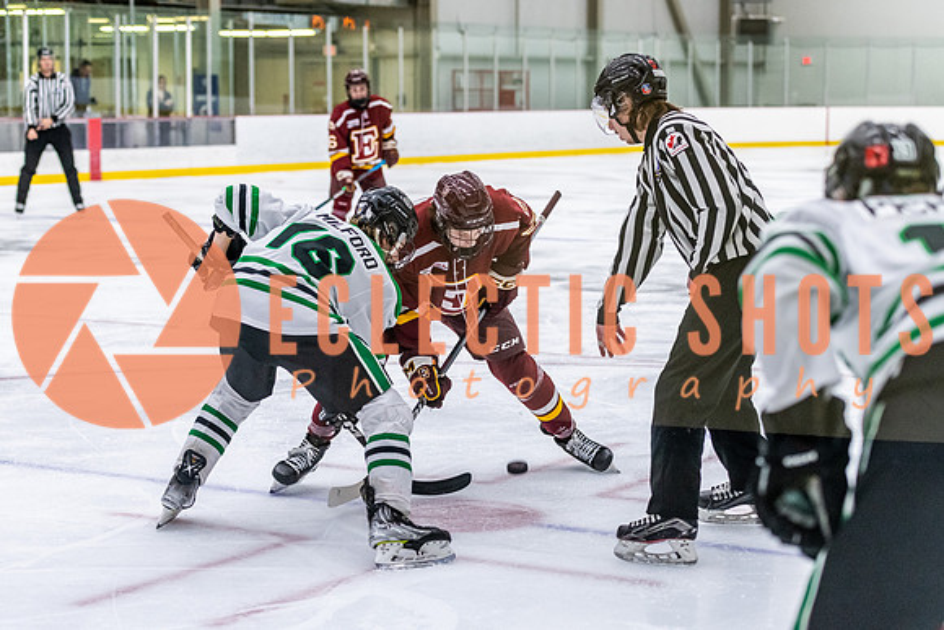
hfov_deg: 24.7
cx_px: 472
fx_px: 2159
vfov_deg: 16.6
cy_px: 350
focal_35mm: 82
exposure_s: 1/640
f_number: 2.8
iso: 3200
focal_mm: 70
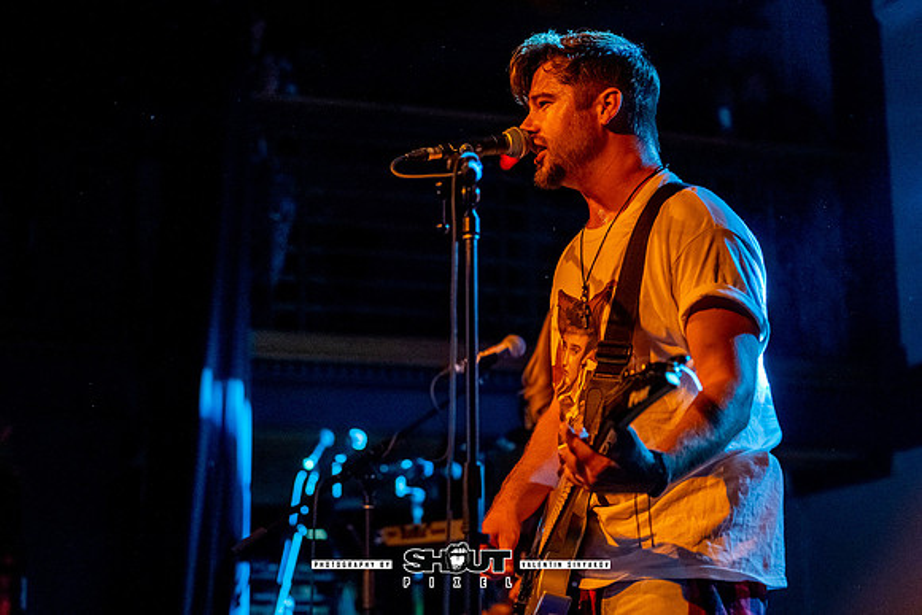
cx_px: 467
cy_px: 308
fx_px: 1895
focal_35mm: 74
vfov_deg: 18.4
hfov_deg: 27.4
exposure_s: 1/320
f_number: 2.8
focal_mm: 70
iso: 1250
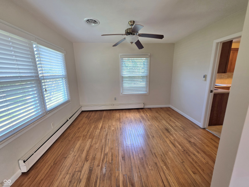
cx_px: 124
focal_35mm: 13
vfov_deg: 89.9
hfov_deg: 106.2
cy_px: 94
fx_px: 93
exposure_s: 1/120
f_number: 1.9
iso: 80
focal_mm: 2.2
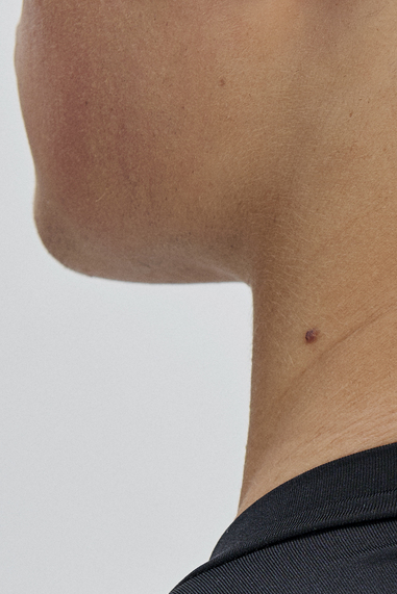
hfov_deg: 5.7
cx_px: 436
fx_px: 4000
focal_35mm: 242
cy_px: 277
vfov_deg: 8.5
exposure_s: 1/200
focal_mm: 48
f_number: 6.3
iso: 100
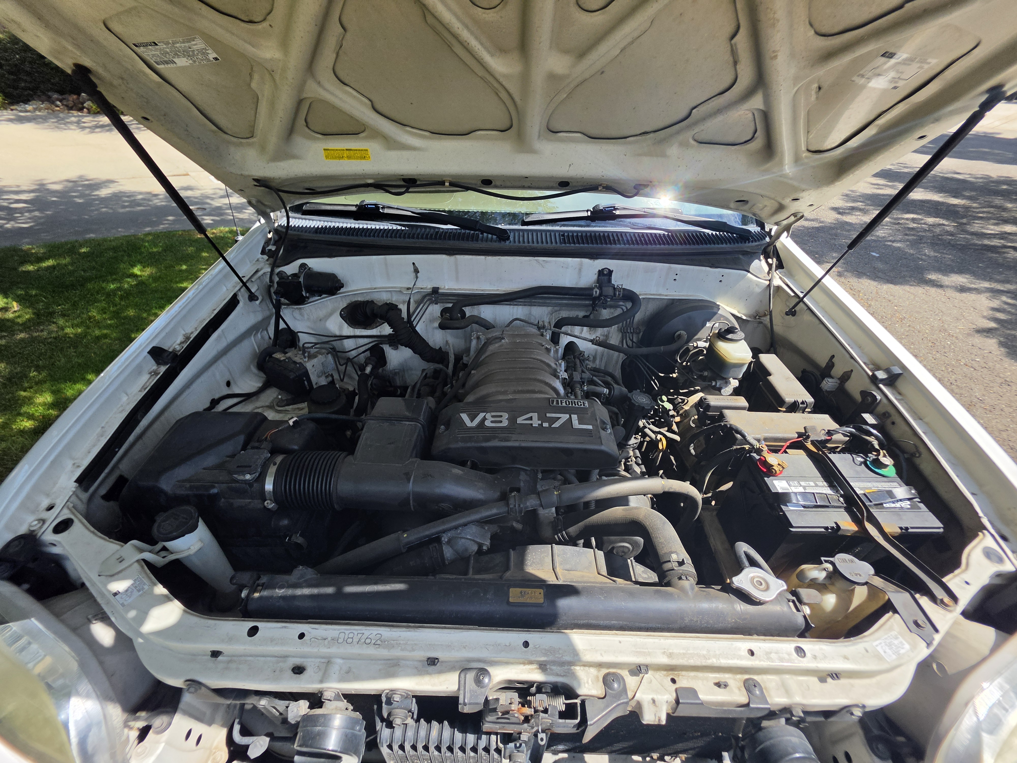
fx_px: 382
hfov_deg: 106.2
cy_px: 382
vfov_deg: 89.9
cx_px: 508
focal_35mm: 13
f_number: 1.9
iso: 32
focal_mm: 2.2
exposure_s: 1/1418
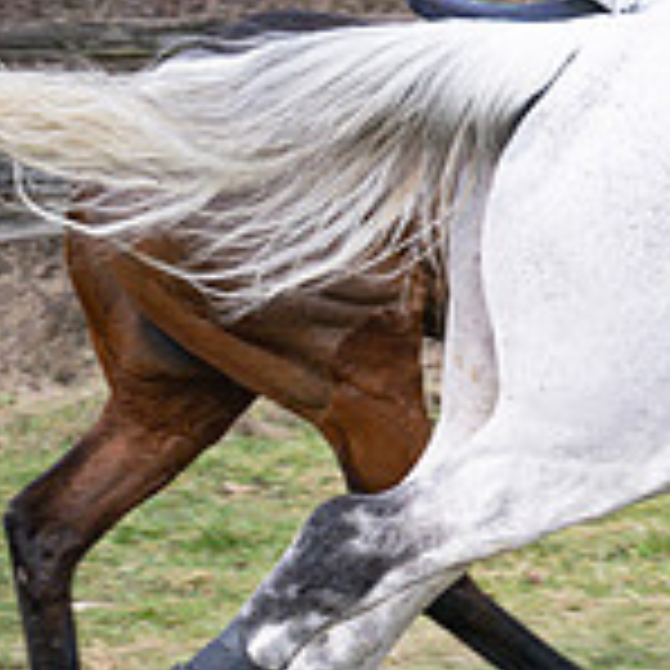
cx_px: 1023
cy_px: 465
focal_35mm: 292
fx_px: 6394
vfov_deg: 6.0
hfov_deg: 5.9
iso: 400
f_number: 5
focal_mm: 70
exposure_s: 1/1000
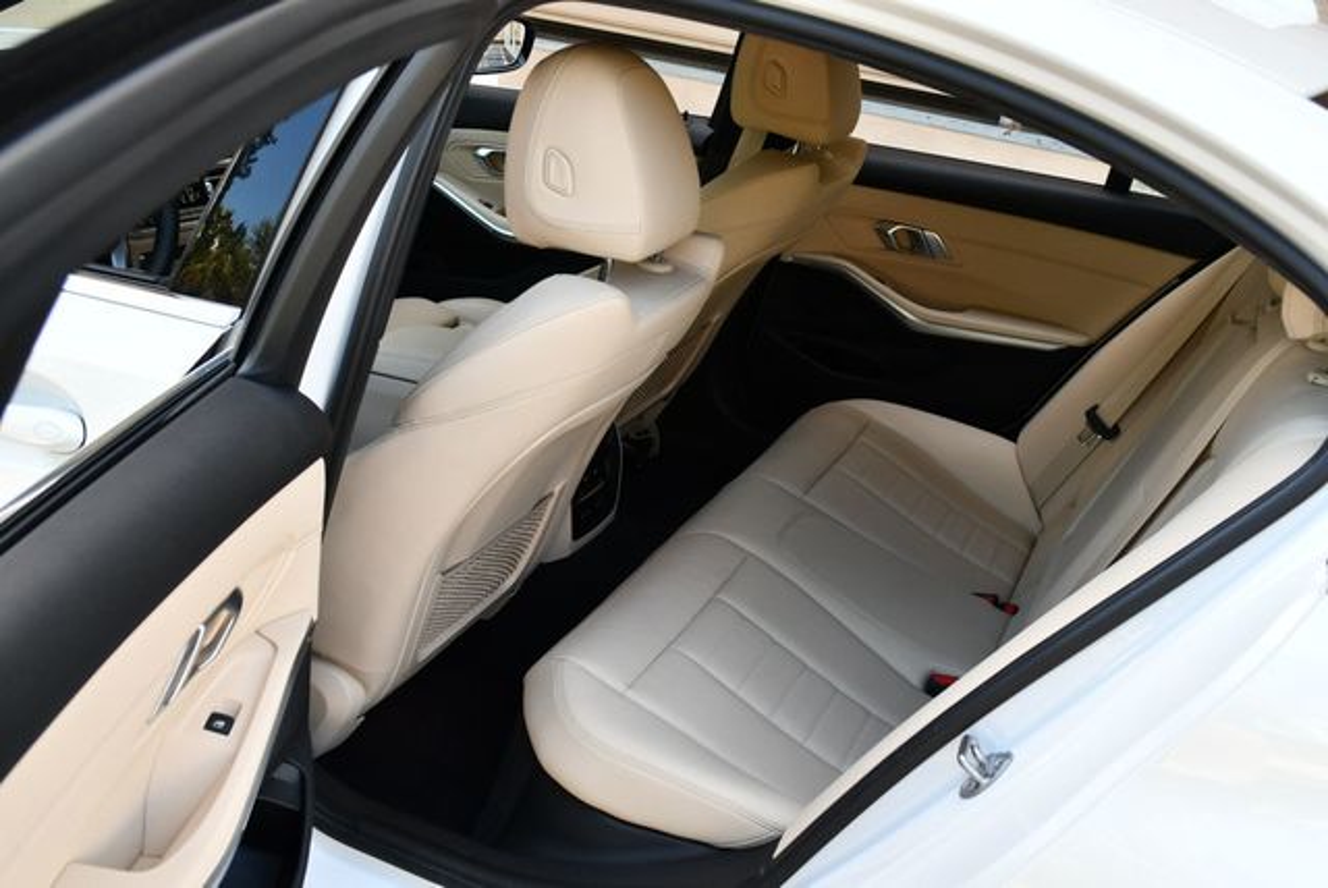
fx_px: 1329
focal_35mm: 36
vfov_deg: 36.9
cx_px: 664
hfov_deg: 53.1
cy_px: 444
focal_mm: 18
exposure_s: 1/250
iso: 400
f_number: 4.5
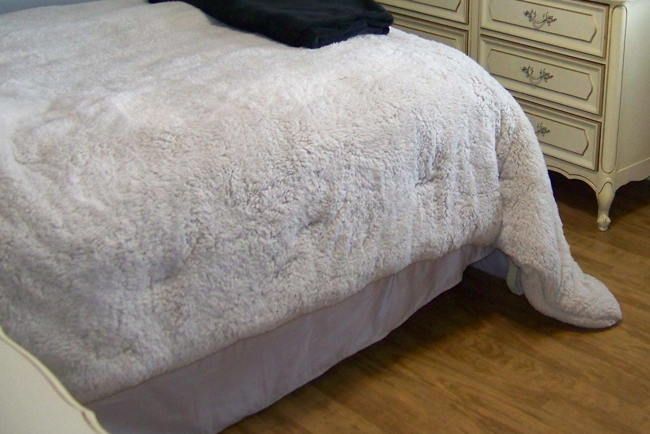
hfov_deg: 36.5
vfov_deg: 25.0
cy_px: 159
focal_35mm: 54
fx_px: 975
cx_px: 425
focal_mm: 5.85
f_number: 2.8
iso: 200
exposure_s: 1/30
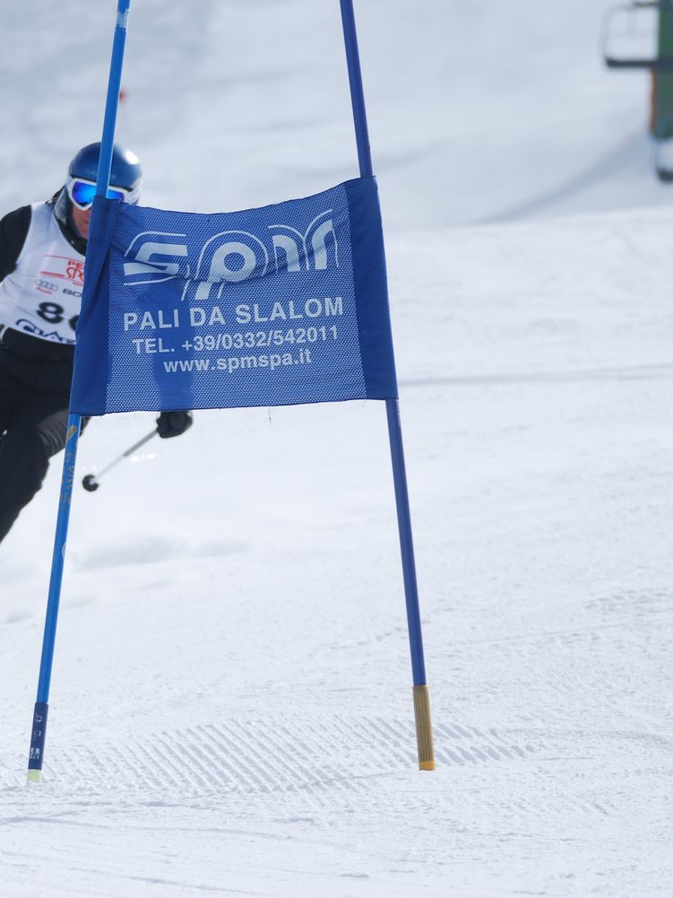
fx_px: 9868
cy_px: 436
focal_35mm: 381
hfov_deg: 3.9
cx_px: 1
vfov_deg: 5.2
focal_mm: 165
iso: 100
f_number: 5.3
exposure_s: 1/1000
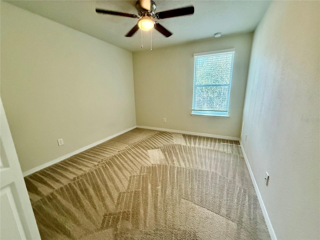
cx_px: 160
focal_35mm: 14
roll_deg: +2.0
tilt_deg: -11.9
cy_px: 120
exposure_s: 1/120
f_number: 2.2
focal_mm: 2.22
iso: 640
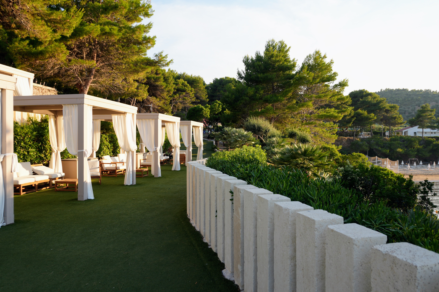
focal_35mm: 26
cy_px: 146
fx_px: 311
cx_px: 220
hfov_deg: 70.4
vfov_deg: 50.4
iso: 100
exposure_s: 1/200
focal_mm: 17
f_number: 4.5
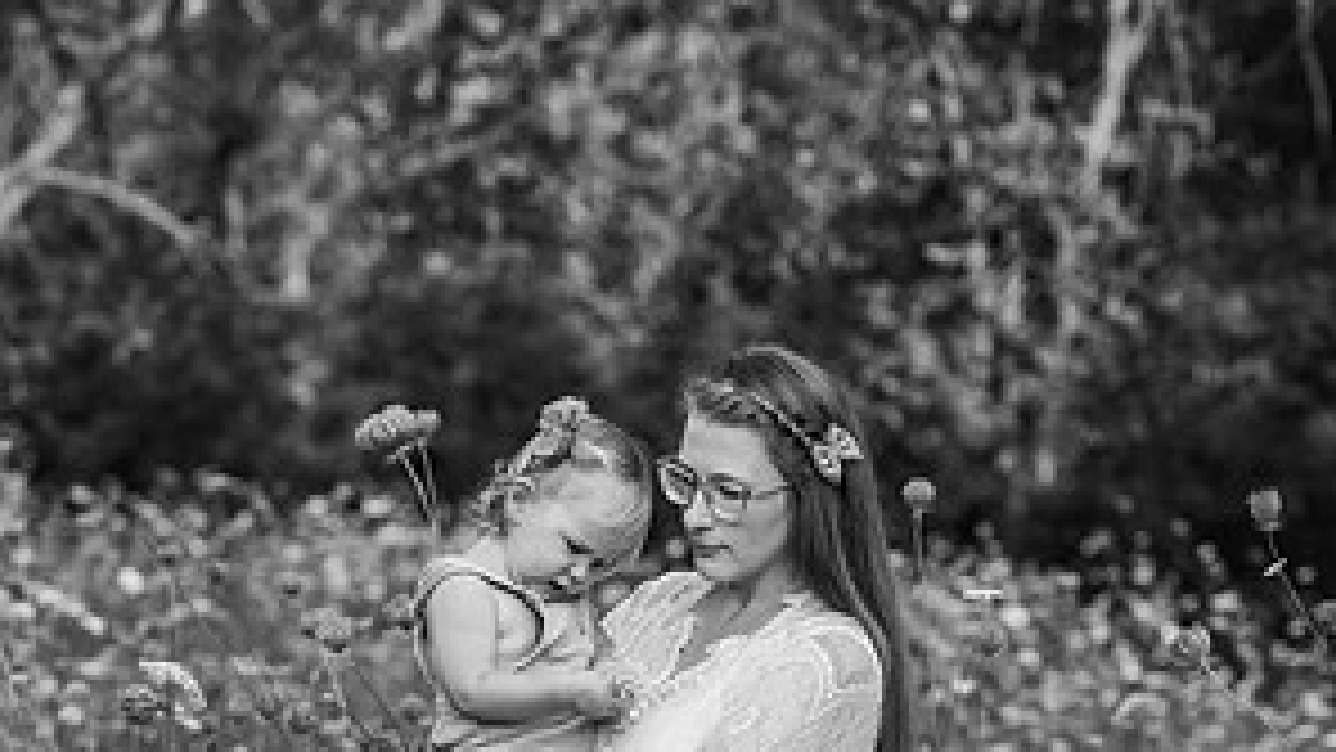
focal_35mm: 135
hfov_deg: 15.9
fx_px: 4782
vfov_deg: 8.8
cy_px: 1004
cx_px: 670
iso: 250
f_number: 3.5
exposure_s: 1/1250
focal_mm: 85
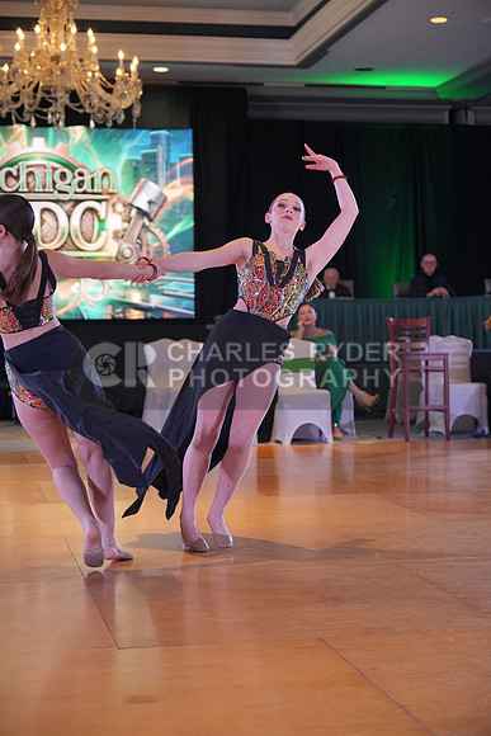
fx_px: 1431
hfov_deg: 19.5
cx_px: 246
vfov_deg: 28.8
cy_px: 368
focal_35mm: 70
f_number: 3.5
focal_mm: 70
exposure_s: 1/400
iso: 2500
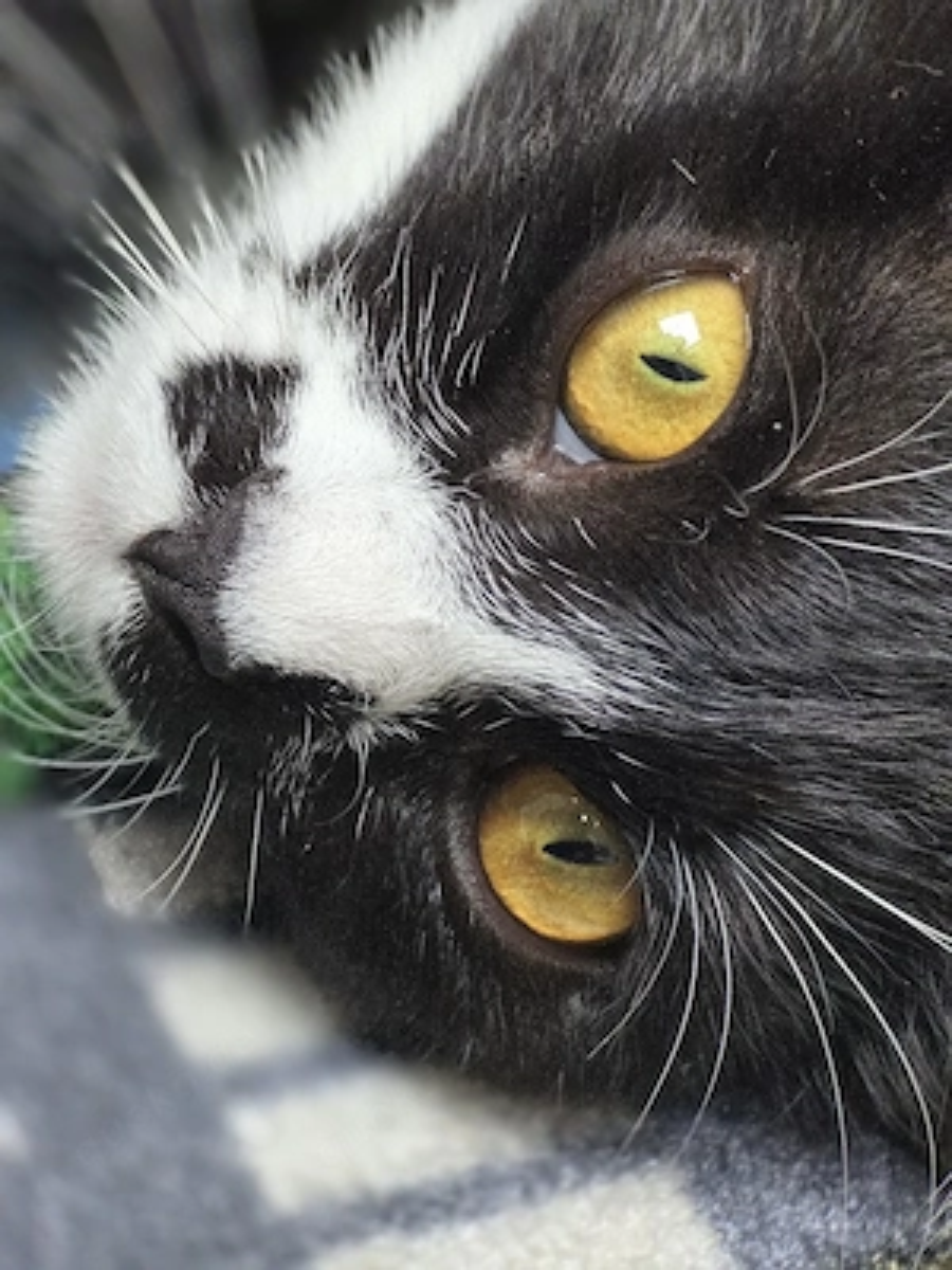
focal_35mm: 115
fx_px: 4217
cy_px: 635
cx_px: 476
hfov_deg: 12.9
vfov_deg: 17.1
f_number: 3.4
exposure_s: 1/101
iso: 200
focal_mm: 18.6
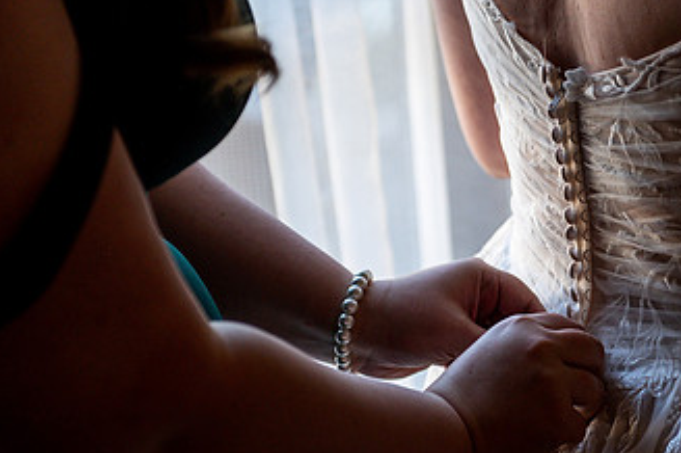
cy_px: 178
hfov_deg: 16.4
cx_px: 532
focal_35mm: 124
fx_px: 2343
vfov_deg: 11.0
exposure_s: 1/250
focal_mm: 70
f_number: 2.8
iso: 1000
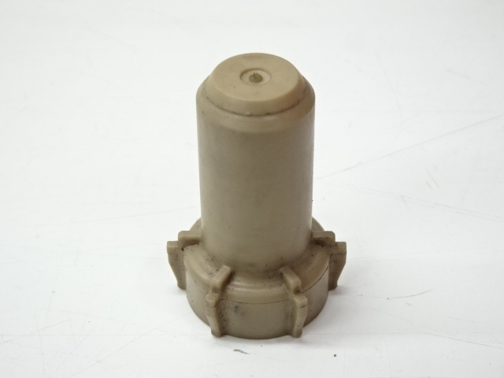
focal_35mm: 66
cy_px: 189
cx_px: 252
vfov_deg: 22.3
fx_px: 961
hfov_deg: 29.4
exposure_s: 1/80
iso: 400
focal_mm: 11.32
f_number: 4.5
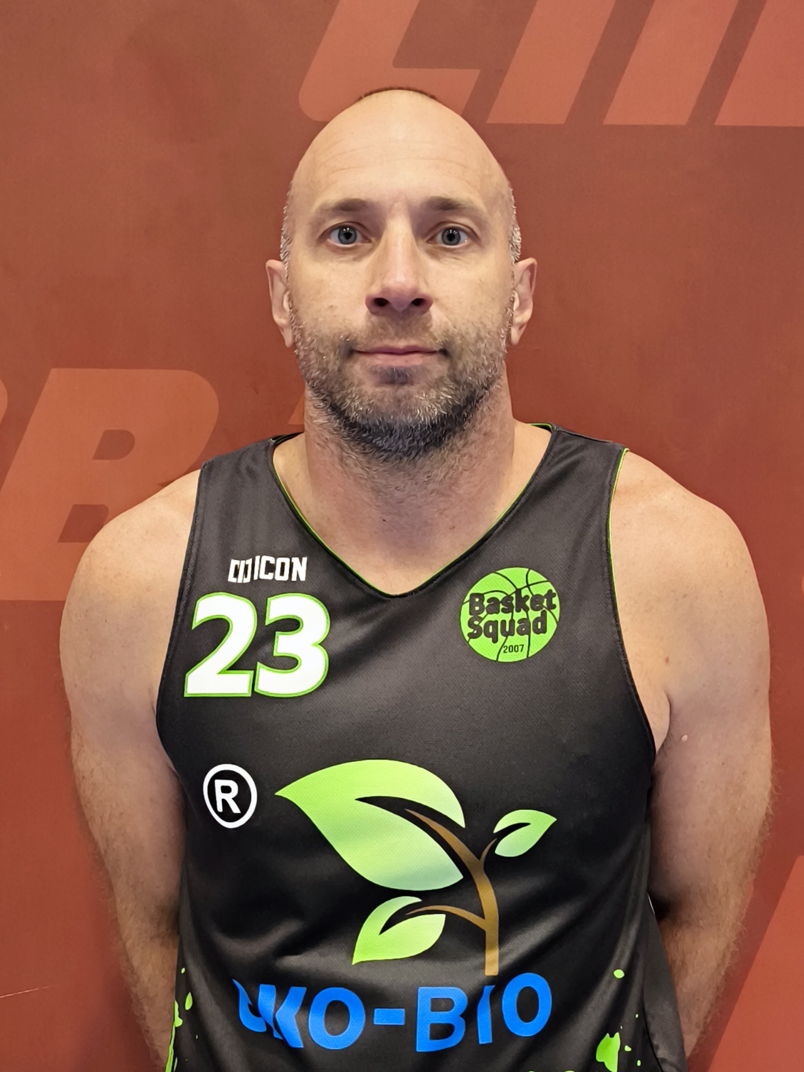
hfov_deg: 40.7
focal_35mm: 35
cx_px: 409
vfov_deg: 52.6
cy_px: 552
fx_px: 1084
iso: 250
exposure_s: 1/50.3
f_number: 1.9
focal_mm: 6.92
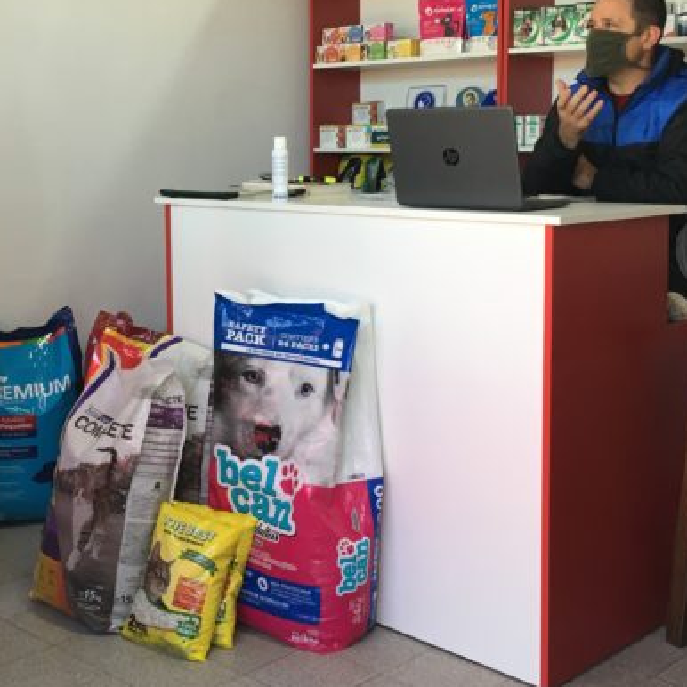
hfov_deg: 33.3
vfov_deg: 33.2
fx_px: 1145
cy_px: 246
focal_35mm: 51
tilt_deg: -5.0
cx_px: 271
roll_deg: +0.1
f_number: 2.2
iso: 32
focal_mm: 4.15
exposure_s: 1/33
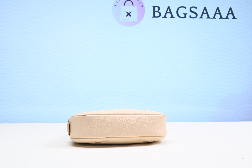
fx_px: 301
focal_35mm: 43
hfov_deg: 45.4
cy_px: 84
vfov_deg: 31.2
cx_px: 126
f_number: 16
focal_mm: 43
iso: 100
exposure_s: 1/2
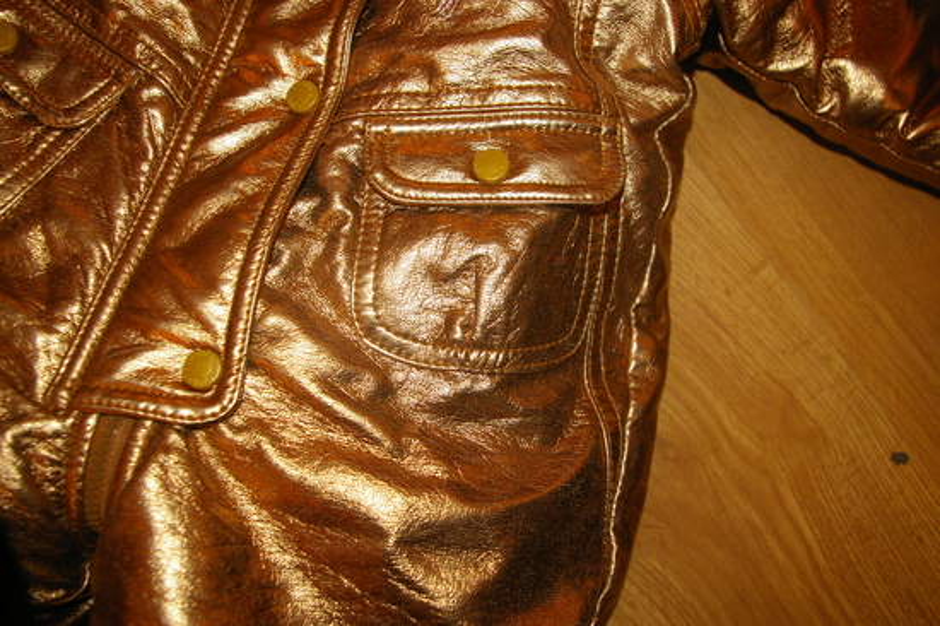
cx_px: 470
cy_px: 313
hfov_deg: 59.5
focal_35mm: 32
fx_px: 822
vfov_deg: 41.7
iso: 800
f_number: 5.6
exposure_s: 1/30
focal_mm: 21
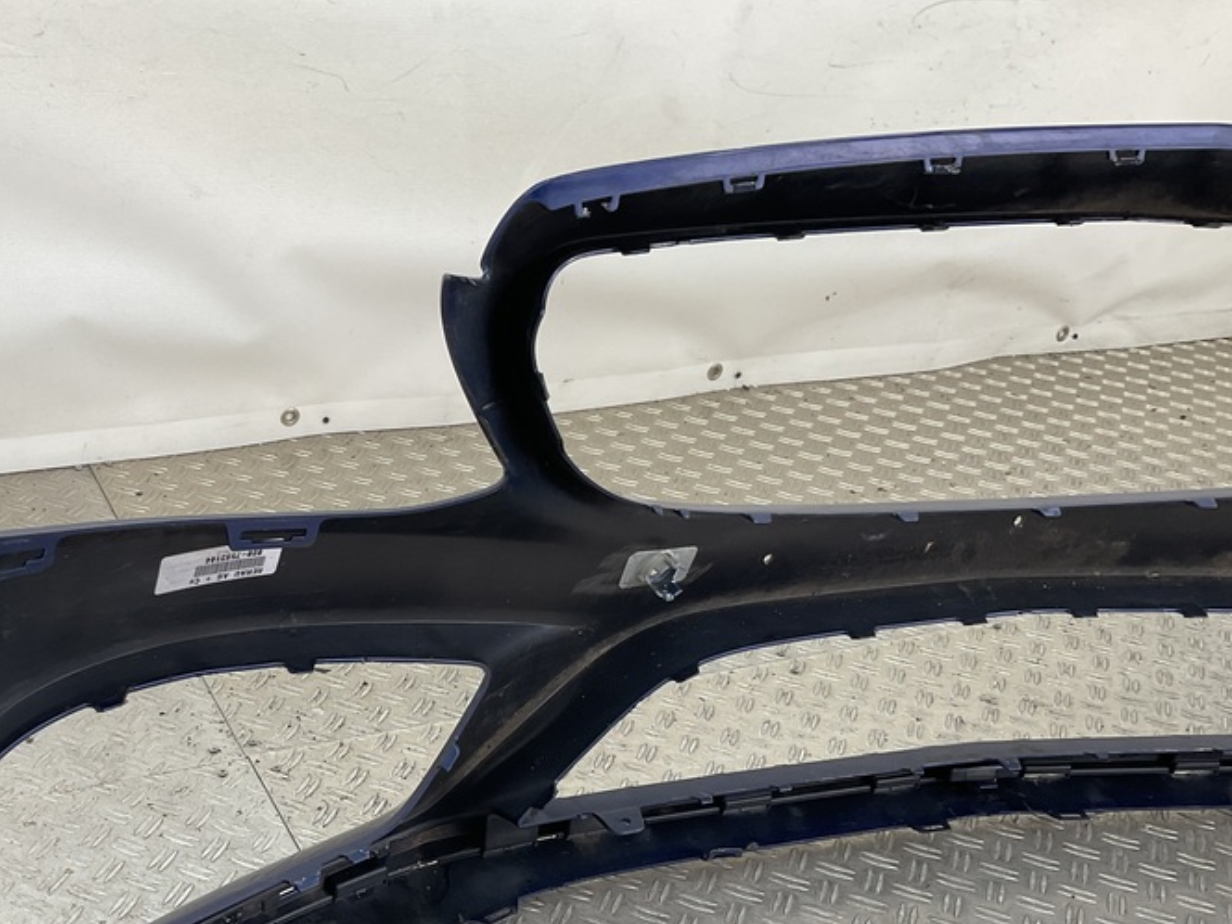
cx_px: 406
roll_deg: -8.4
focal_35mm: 44
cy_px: 683
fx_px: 1566
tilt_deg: -33.4
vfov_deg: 32.3
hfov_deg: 42.3
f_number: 1.8
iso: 32
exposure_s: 1/120
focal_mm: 3
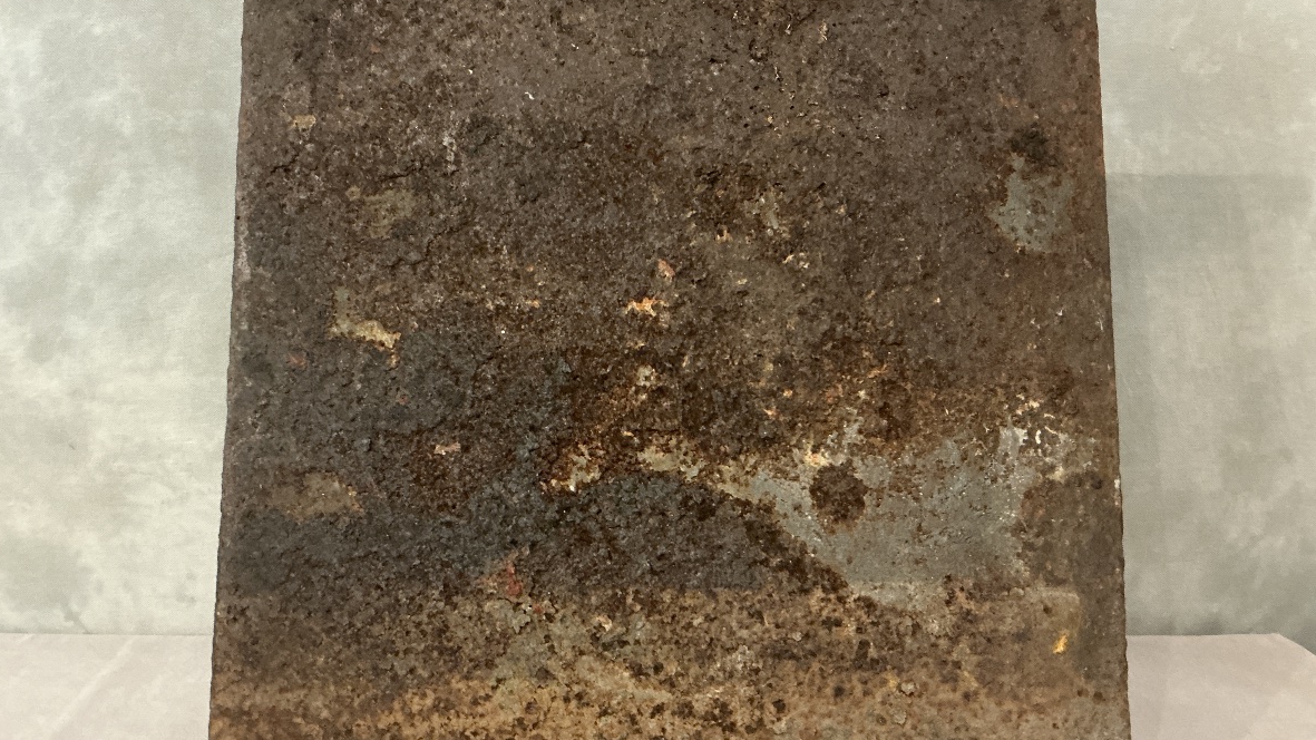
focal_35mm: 31
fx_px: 1082
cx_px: 657
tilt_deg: -13.5
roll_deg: -0.3
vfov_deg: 37.7
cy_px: 397
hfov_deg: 62.6
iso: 320
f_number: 1.8
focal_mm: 3
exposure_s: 1/25
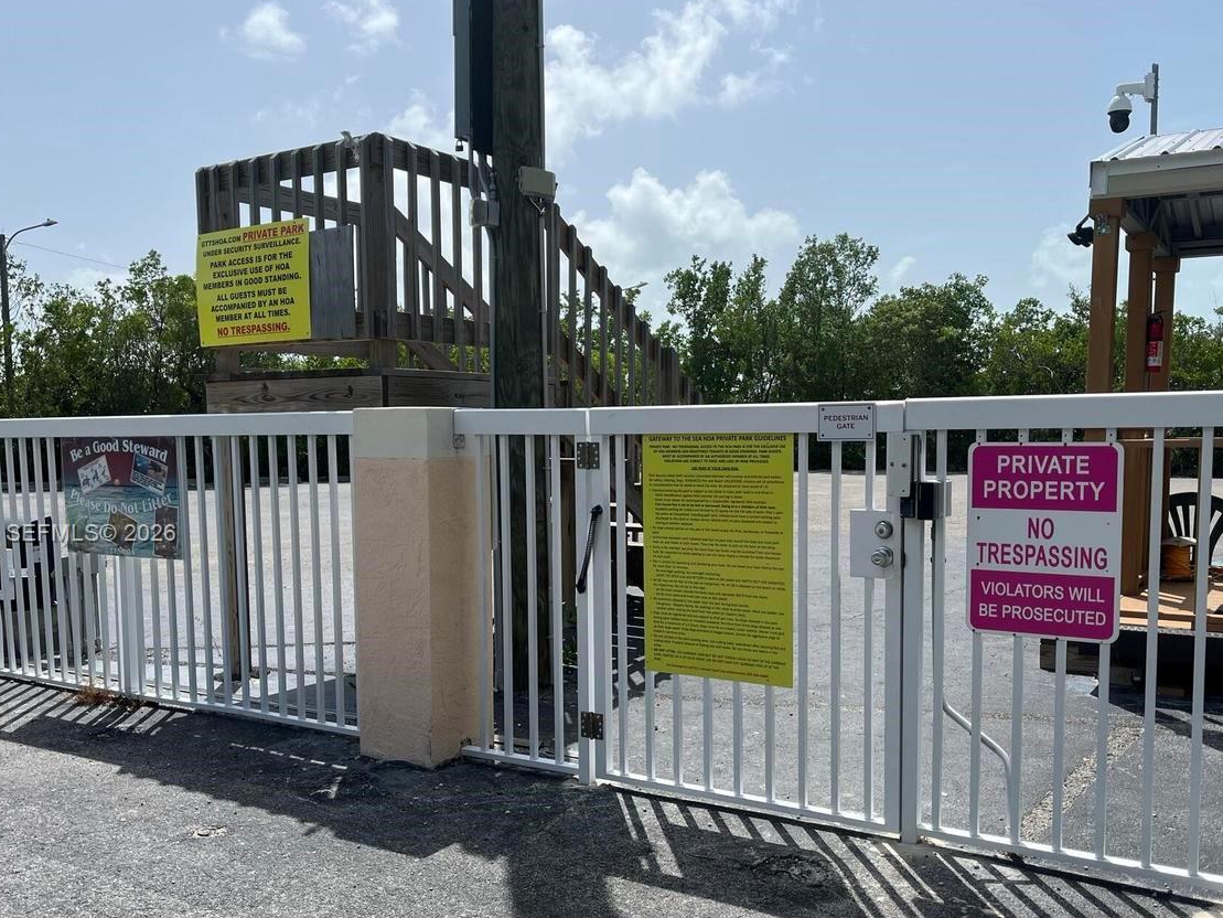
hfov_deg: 56.8
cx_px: 619
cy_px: 535
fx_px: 1131
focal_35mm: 32
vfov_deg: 44.0
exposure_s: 1/5076
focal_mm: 5.1
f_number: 1.6
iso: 50
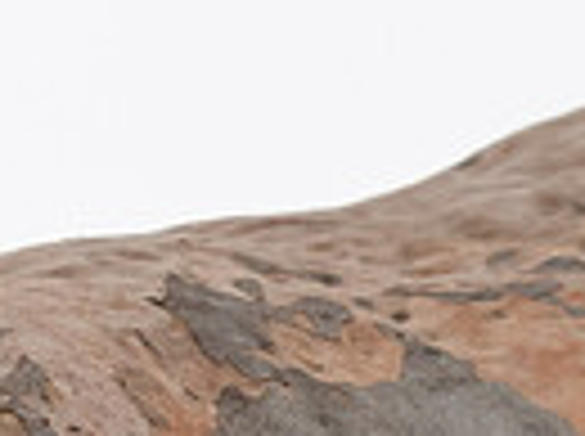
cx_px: -994
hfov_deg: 0.8
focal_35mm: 2468
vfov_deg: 0.6
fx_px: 41632
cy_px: -38
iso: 360
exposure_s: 1/2000
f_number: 5.6
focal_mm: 340
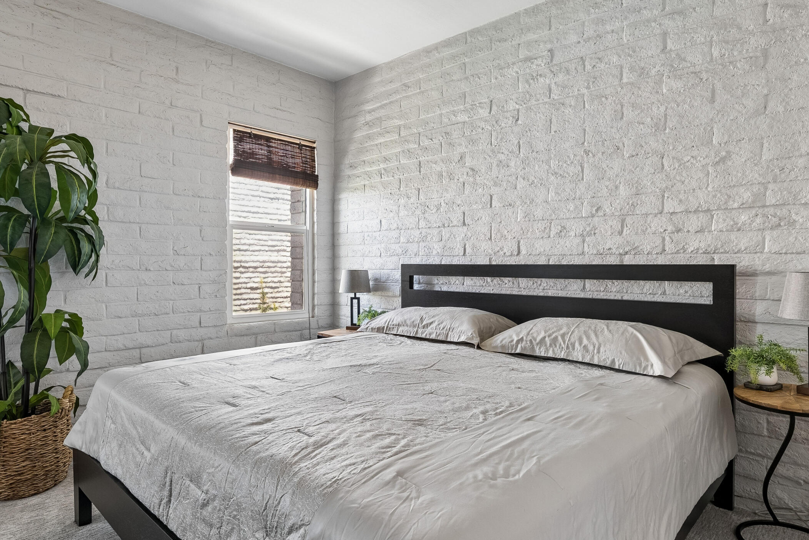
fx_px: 449
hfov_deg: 83.9
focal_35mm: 20
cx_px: 386
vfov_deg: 61.9
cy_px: 275
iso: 400
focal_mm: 14
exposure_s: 1/8
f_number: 8
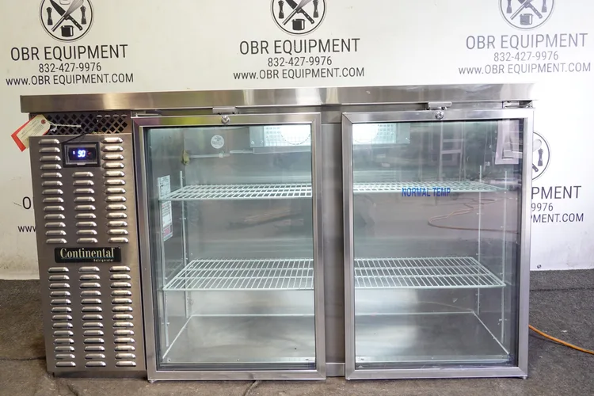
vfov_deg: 35.9
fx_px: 610
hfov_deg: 51.9
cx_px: 297
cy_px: 198
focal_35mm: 37
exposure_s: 1/30
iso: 640
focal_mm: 13.84
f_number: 3.5
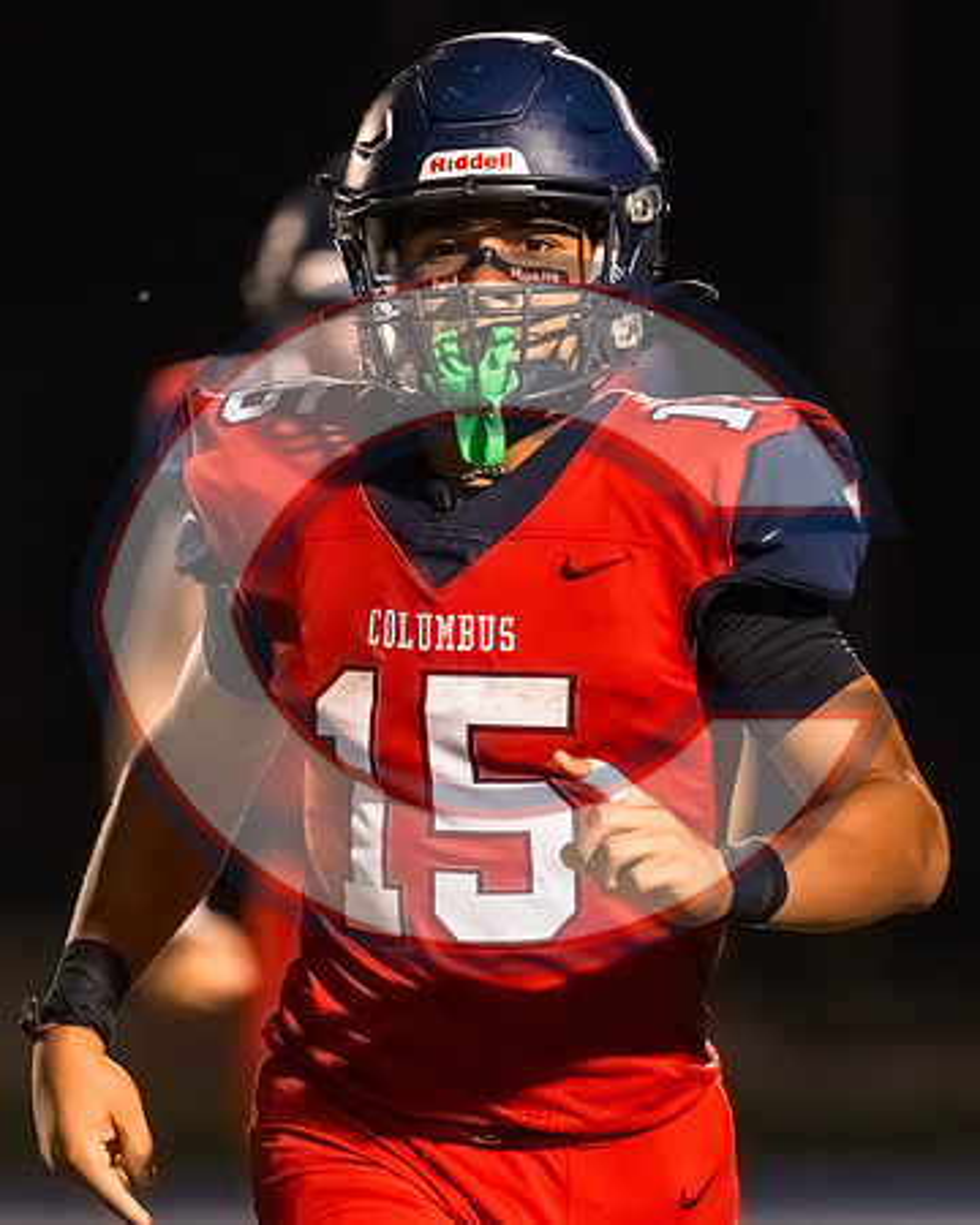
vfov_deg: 2.9
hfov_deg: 2.4
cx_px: 593
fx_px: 23823
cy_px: 513
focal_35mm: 657
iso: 25600
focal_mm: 400
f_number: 4.5
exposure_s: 1/1600
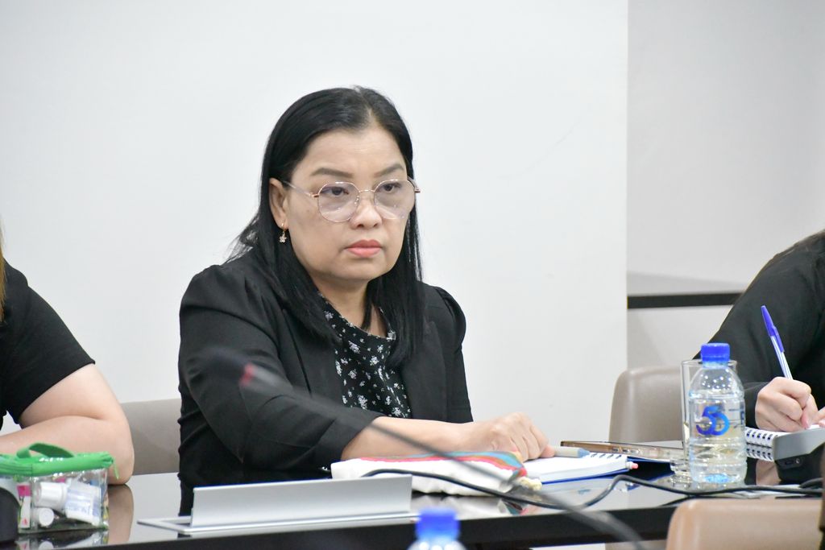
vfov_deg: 5.7
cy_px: 275
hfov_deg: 8.6
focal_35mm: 240
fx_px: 5500
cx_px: 412
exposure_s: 1/160
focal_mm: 160
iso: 12800
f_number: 6
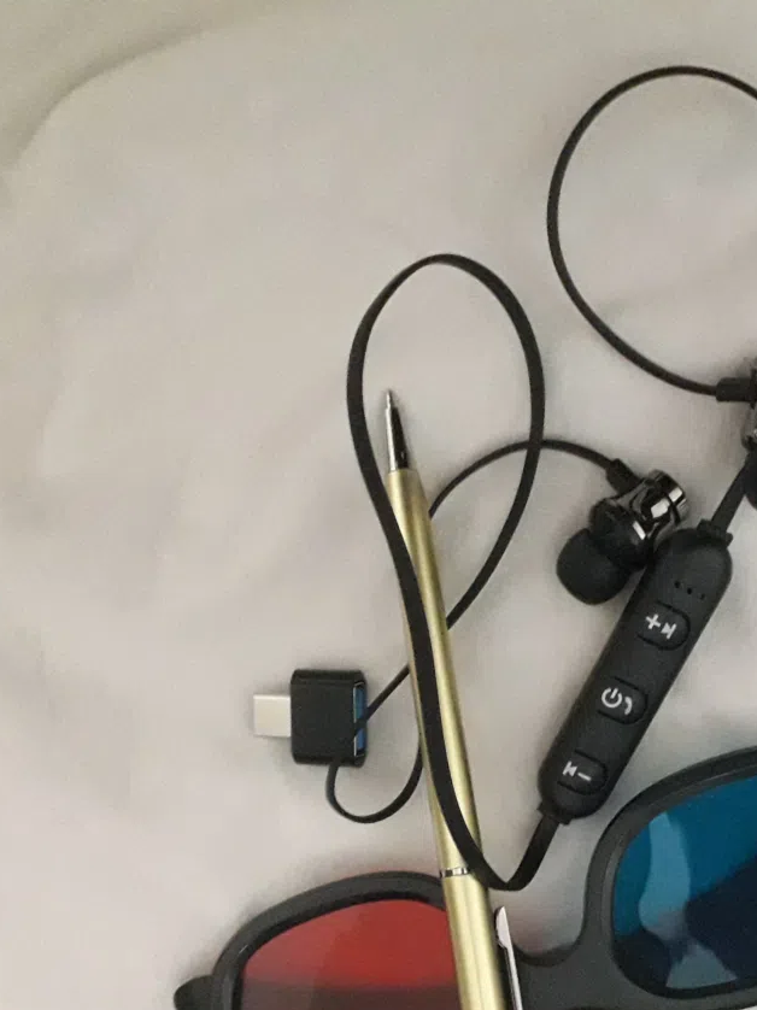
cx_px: 552
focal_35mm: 44
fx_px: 1284
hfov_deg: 32.3
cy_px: 808
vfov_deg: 41.1
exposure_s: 1/17
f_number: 1.9
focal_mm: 3.6
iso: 800
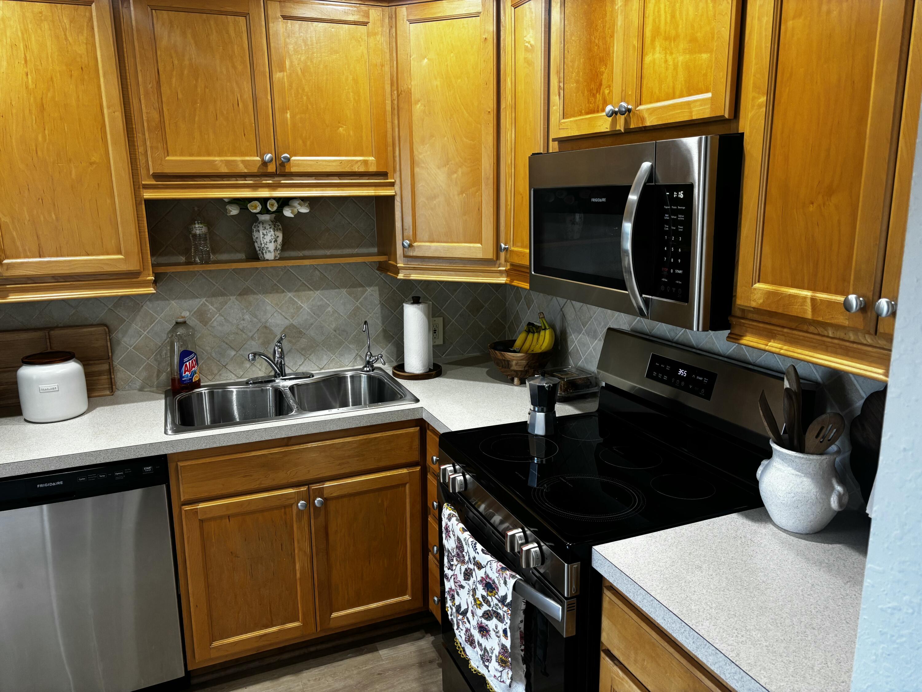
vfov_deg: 53.1
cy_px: 346
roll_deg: +1.0
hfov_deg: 67.3
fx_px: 693
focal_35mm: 26
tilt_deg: -12.1
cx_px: 461
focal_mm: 5.96
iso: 100
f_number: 1.6
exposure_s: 1/60
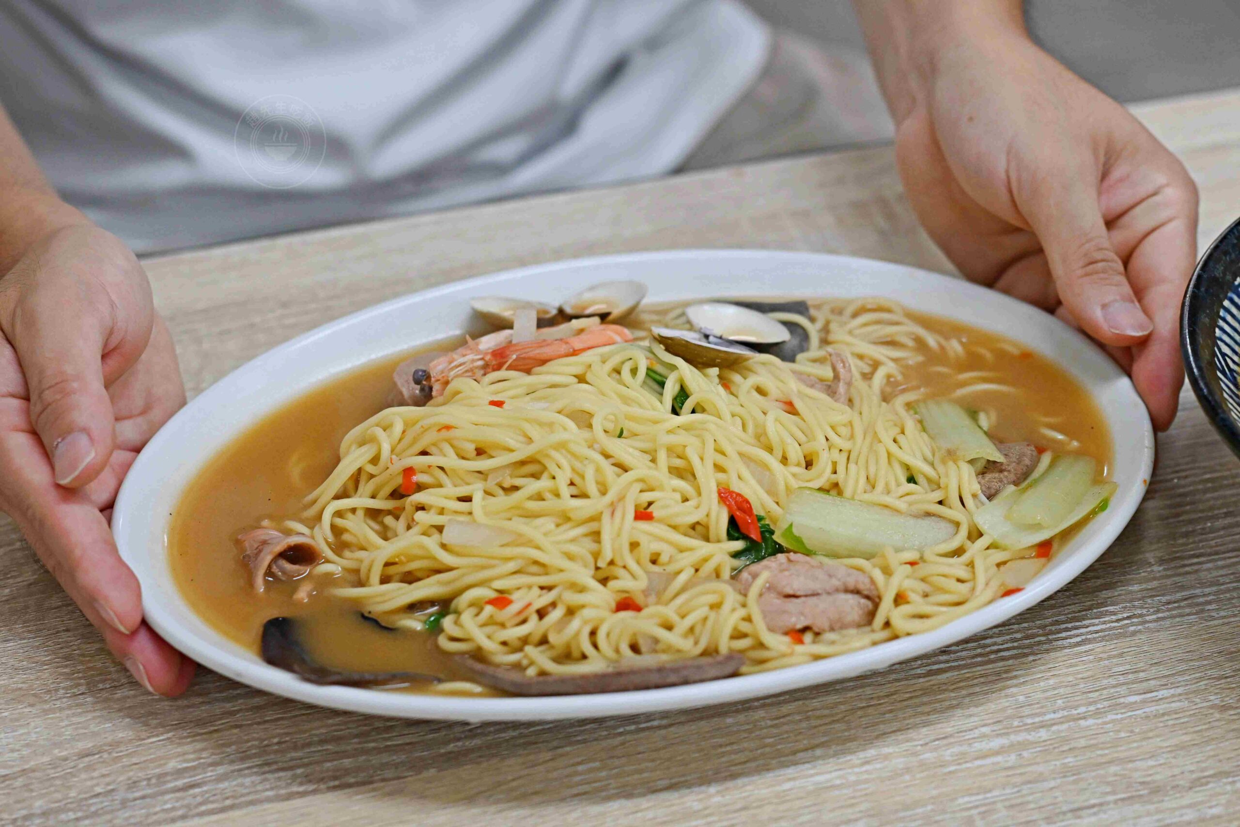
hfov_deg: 27.0
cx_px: 620
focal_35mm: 75
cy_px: 414
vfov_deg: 18.2
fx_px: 2583
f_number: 3.2
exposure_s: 1/200
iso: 640
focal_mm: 50
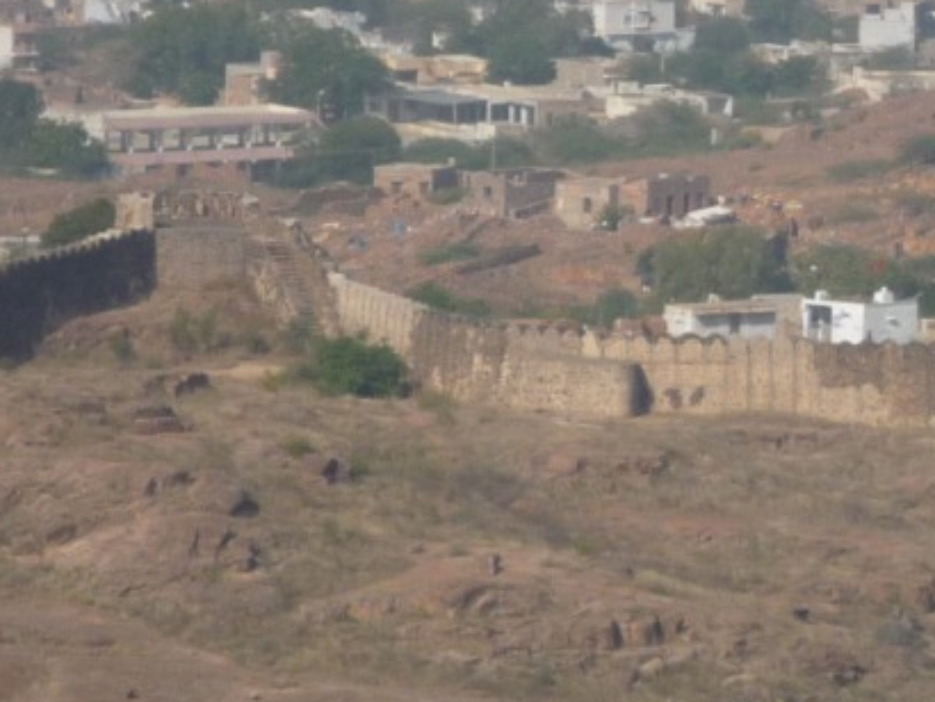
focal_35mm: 351
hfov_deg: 5.6
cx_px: 1115
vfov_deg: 4.2
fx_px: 9486
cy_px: -283
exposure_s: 1/800
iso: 100
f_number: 5.6
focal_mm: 17.6
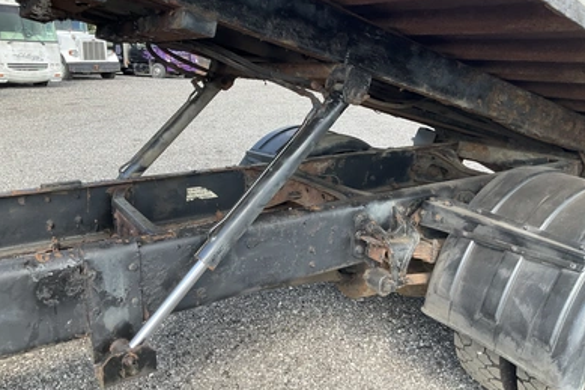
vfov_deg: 42.3
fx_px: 504
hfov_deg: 60.3
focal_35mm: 31
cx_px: 286
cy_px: 185
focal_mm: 3
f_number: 1.8
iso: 20
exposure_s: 1/156
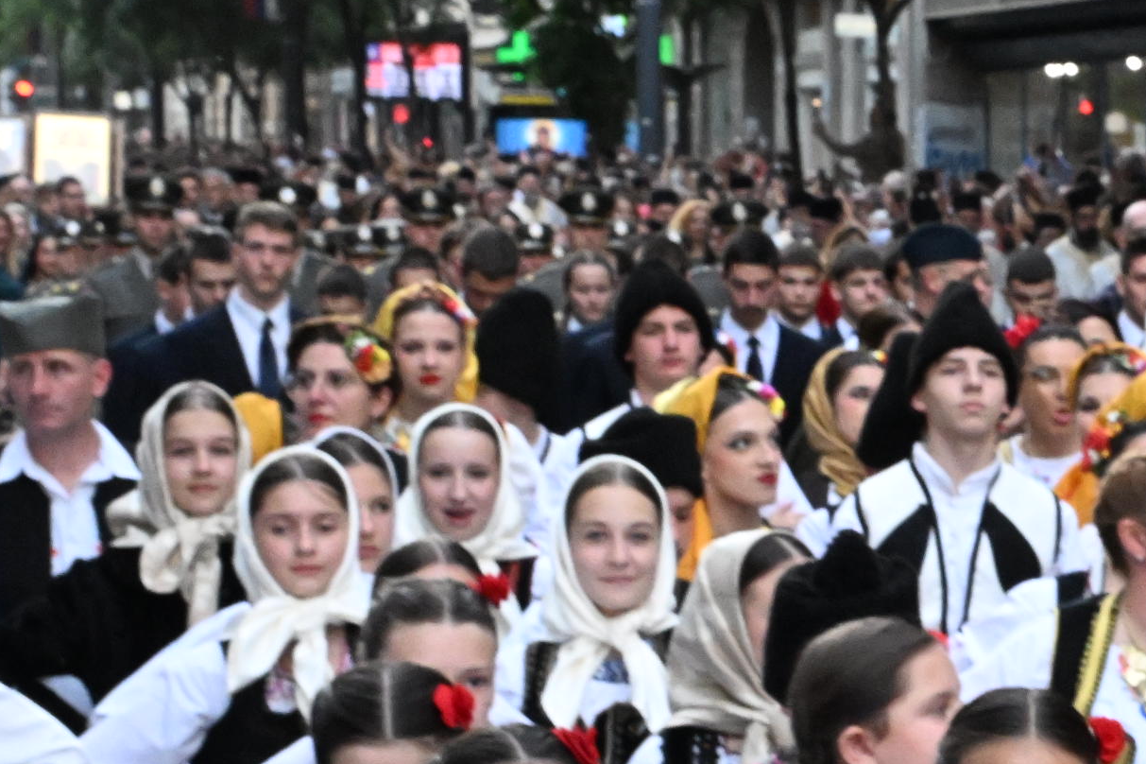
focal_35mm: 160
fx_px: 5092
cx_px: 1614
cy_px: 713
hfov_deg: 12.3
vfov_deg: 8.5
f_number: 13
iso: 6400
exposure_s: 1/200
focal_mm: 47
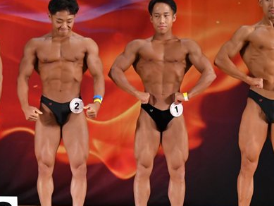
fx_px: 3064
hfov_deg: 5.1
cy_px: 110
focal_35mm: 387
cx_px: 152
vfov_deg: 3.8
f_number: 5.6
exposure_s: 1/400
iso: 3200
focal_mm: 135
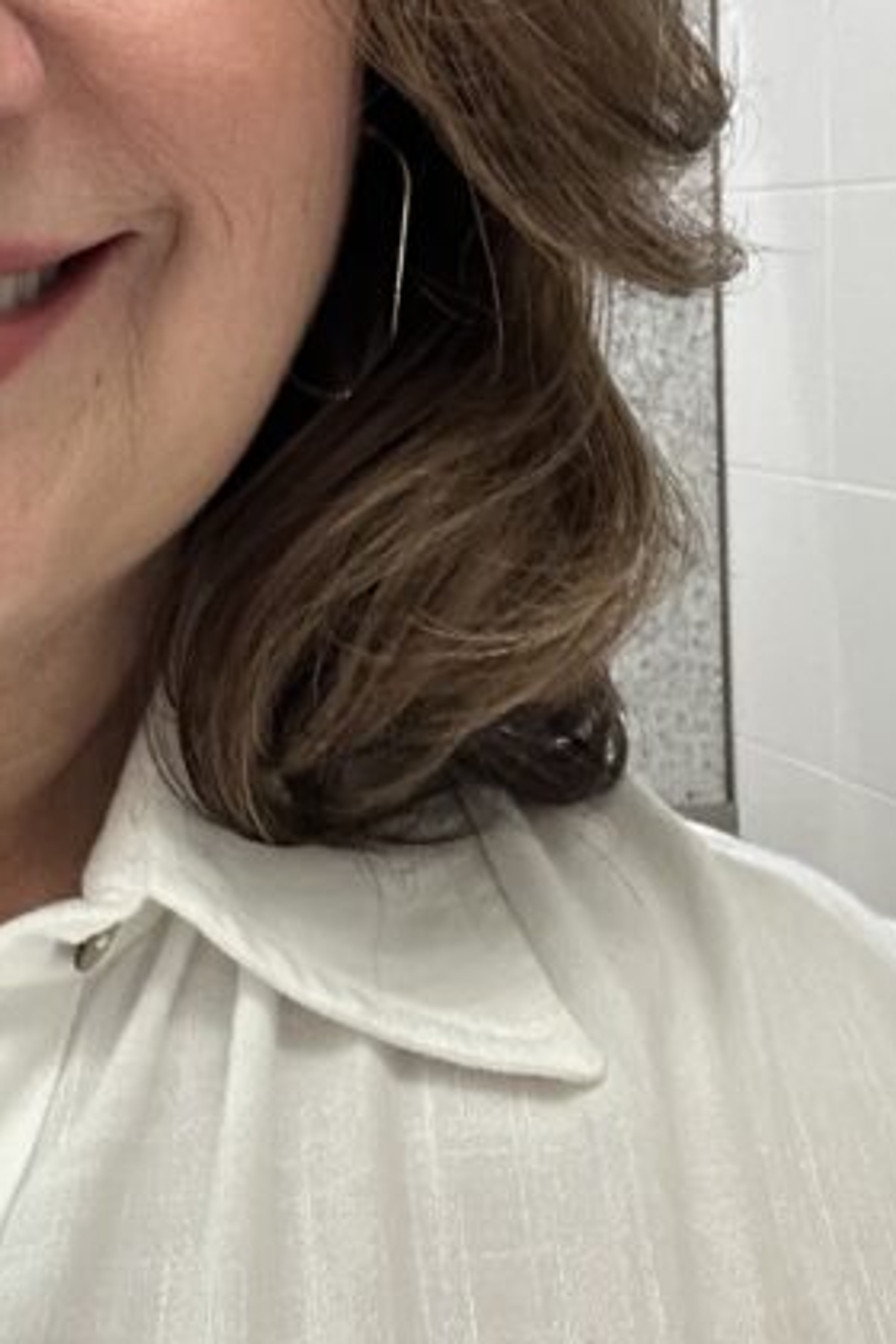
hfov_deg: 17.3
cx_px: -109
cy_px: 374
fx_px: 2837
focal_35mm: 76
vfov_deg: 26.4
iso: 160
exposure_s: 1/60
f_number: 1.9
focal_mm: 2.69
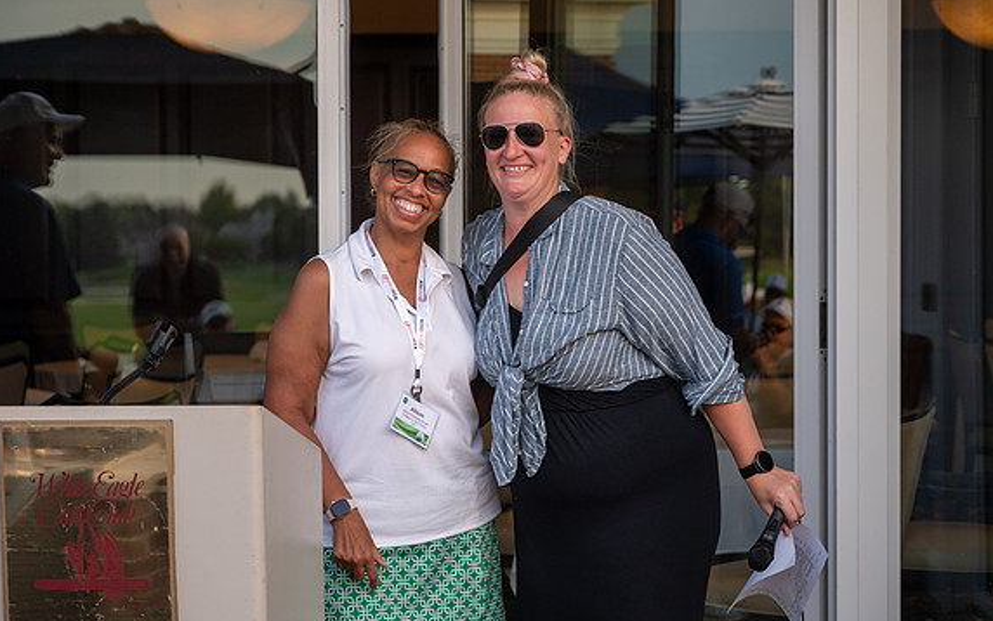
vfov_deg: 15.0
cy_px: 347
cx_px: 531
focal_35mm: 87
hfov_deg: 23.8
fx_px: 2355
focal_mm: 70
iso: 500
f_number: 4
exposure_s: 1/500
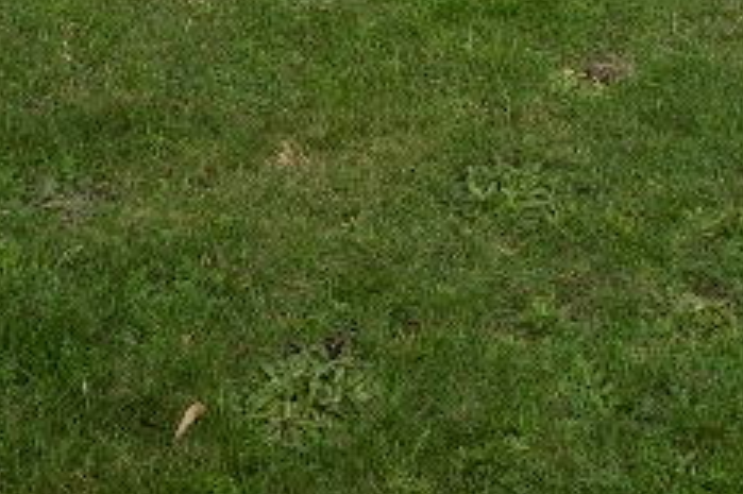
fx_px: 1732
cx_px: 673
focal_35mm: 84
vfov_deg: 12.7
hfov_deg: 23.5
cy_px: -676
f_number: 11
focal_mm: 17
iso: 200
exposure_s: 1/60
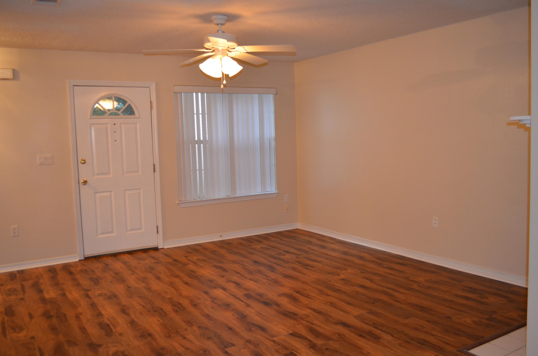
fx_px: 492
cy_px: 178
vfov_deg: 39.8
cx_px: 269
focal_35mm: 33
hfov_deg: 57.3
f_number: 3.8
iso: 900
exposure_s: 1/60
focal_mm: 22
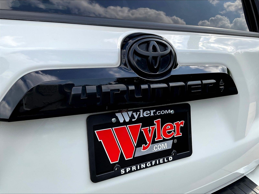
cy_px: 97
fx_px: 217
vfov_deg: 48.2
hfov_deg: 61.7
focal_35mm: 29
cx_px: 130
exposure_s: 1/929
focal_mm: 3
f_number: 1.8
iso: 16
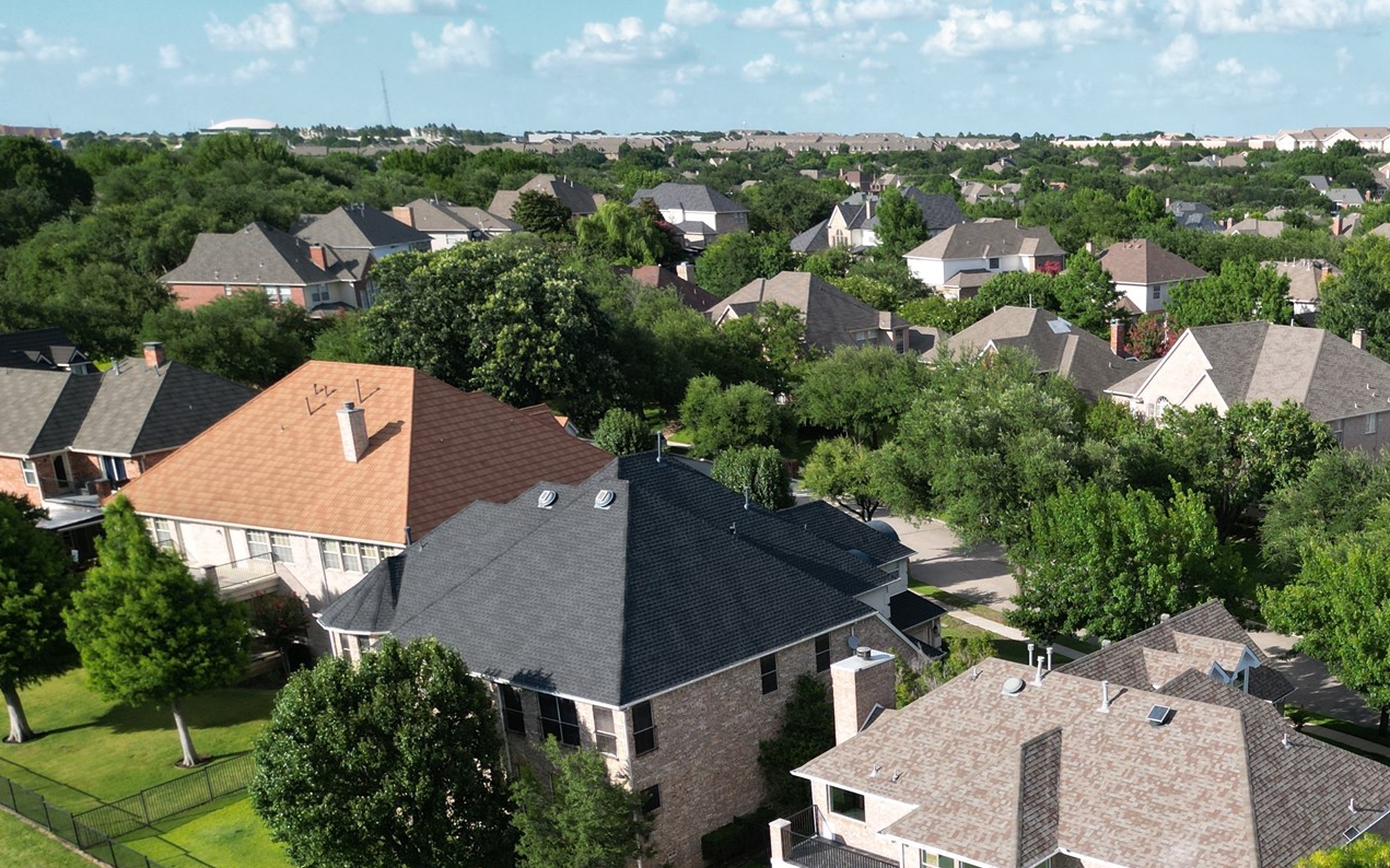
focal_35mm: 41
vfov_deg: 30.0
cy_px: 769
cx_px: 1054
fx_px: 1553
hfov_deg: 46.4
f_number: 1.7
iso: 130
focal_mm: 6.72
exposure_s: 1/2500
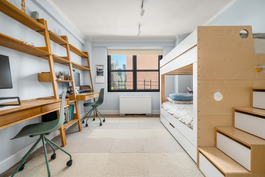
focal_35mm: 17
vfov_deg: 70.4
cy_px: 88
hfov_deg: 93.3
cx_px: 132
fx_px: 125
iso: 1000
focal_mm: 17
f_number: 14
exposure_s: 1/6
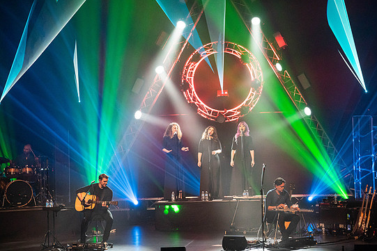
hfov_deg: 12.7
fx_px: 1697
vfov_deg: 8.5
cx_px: 197
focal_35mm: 162
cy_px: 125
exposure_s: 1/250
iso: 8000
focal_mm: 151
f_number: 5.6
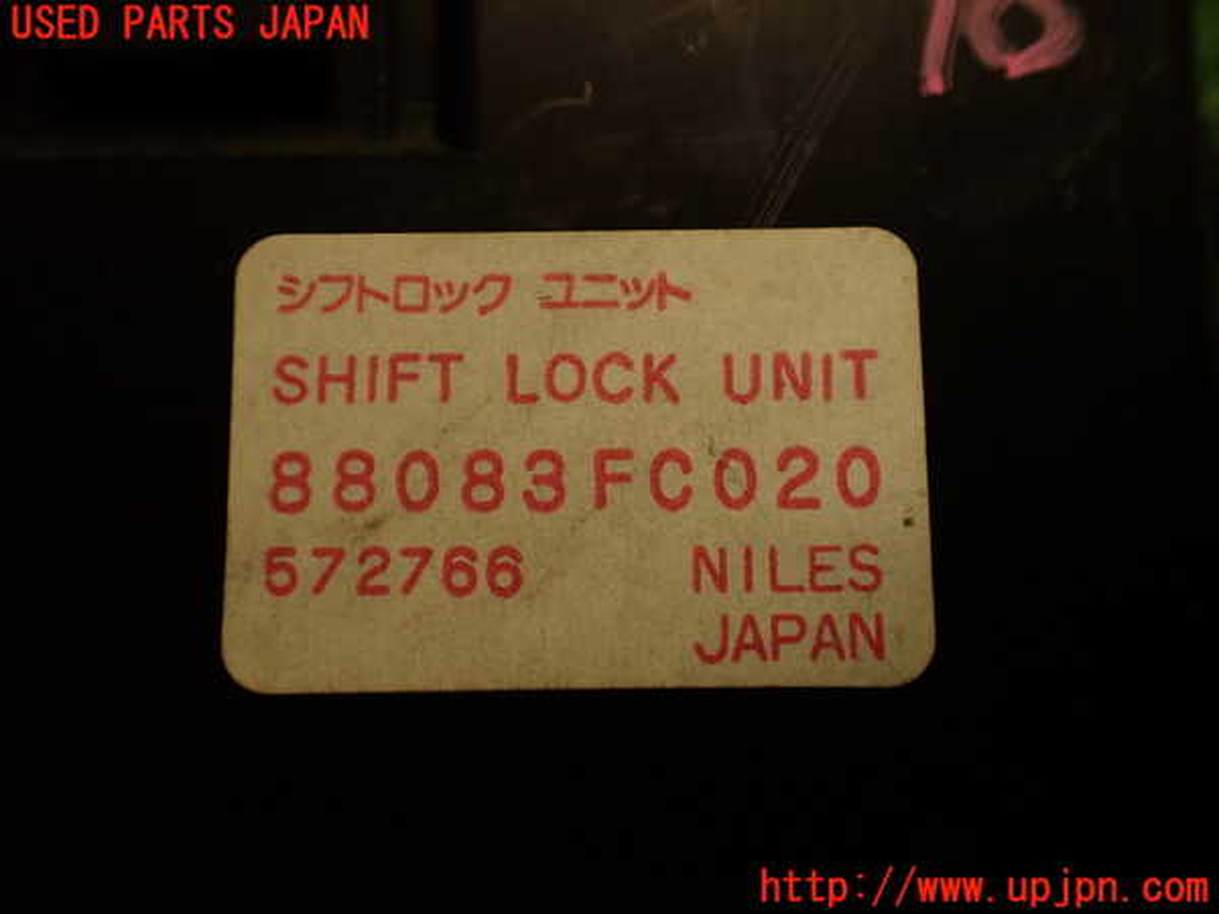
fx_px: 1127
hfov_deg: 56.8
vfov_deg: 44.2
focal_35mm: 32
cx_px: 610
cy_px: 457
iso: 200
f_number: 2.4
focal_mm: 5.79
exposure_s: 1/60
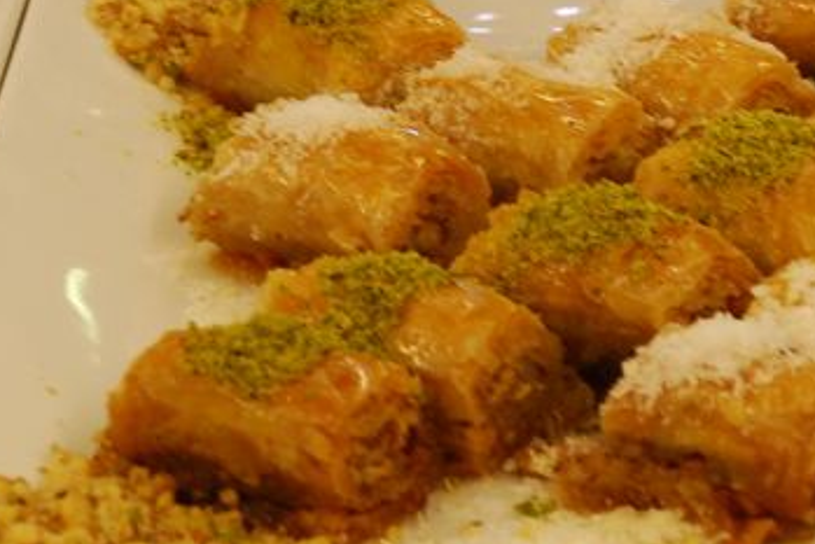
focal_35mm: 308
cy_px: -110
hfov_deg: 6.7
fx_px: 6975
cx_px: 680
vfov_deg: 4.5
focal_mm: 70
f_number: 8
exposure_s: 1
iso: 100
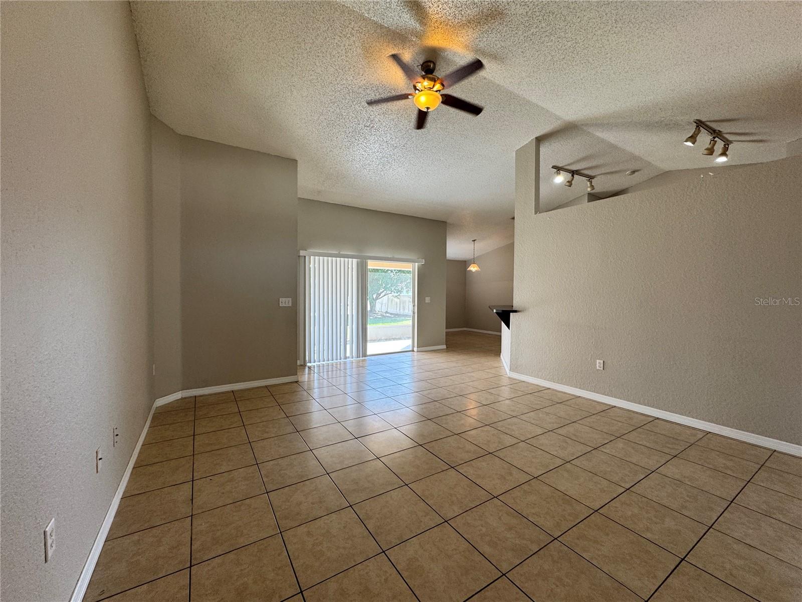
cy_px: 301
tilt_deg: -1.6
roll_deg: -0.4
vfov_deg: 85.7
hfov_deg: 102.1
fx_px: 324
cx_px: 401
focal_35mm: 14
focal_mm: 2.22
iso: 80
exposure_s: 1/120
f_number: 2.2
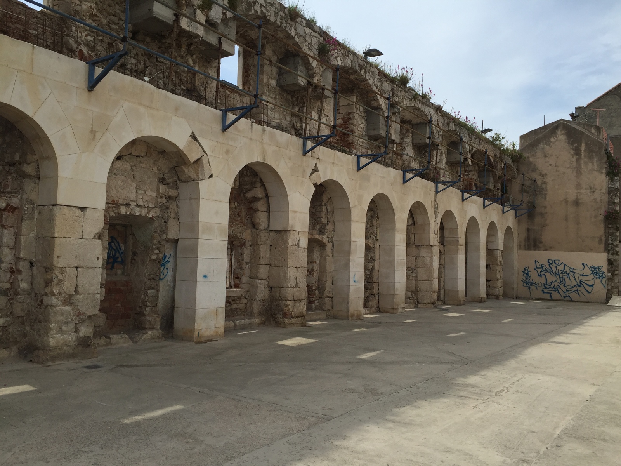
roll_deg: -1.8
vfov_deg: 48.2
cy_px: 233
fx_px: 520
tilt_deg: +3.4
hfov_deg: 61.7
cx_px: 310
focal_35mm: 29
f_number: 2.2
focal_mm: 4.15
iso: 32
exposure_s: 1/2475
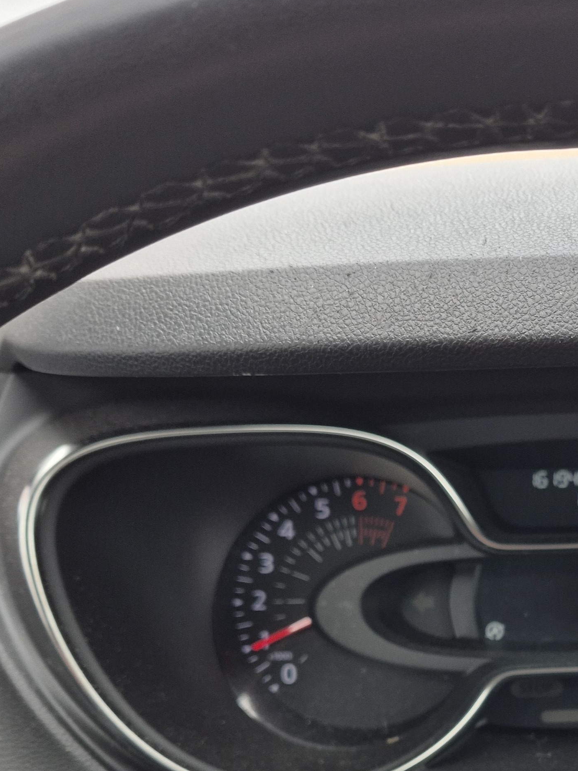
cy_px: 664
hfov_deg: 27.7
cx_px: 594
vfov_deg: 36.9
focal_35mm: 49
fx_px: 1091
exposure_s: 1/180
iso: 50
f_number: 1.8
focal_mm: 5.4
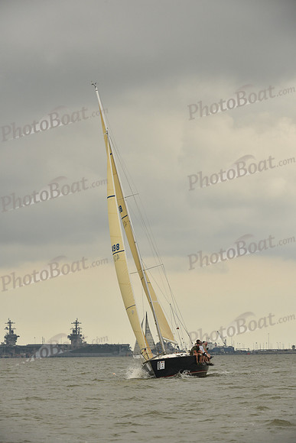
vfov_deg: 10.3
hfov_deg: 6.9
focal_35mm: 200
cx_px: 148
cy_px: 222
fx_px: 2465
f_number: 9
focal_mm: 200
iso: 400
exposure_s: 1/800
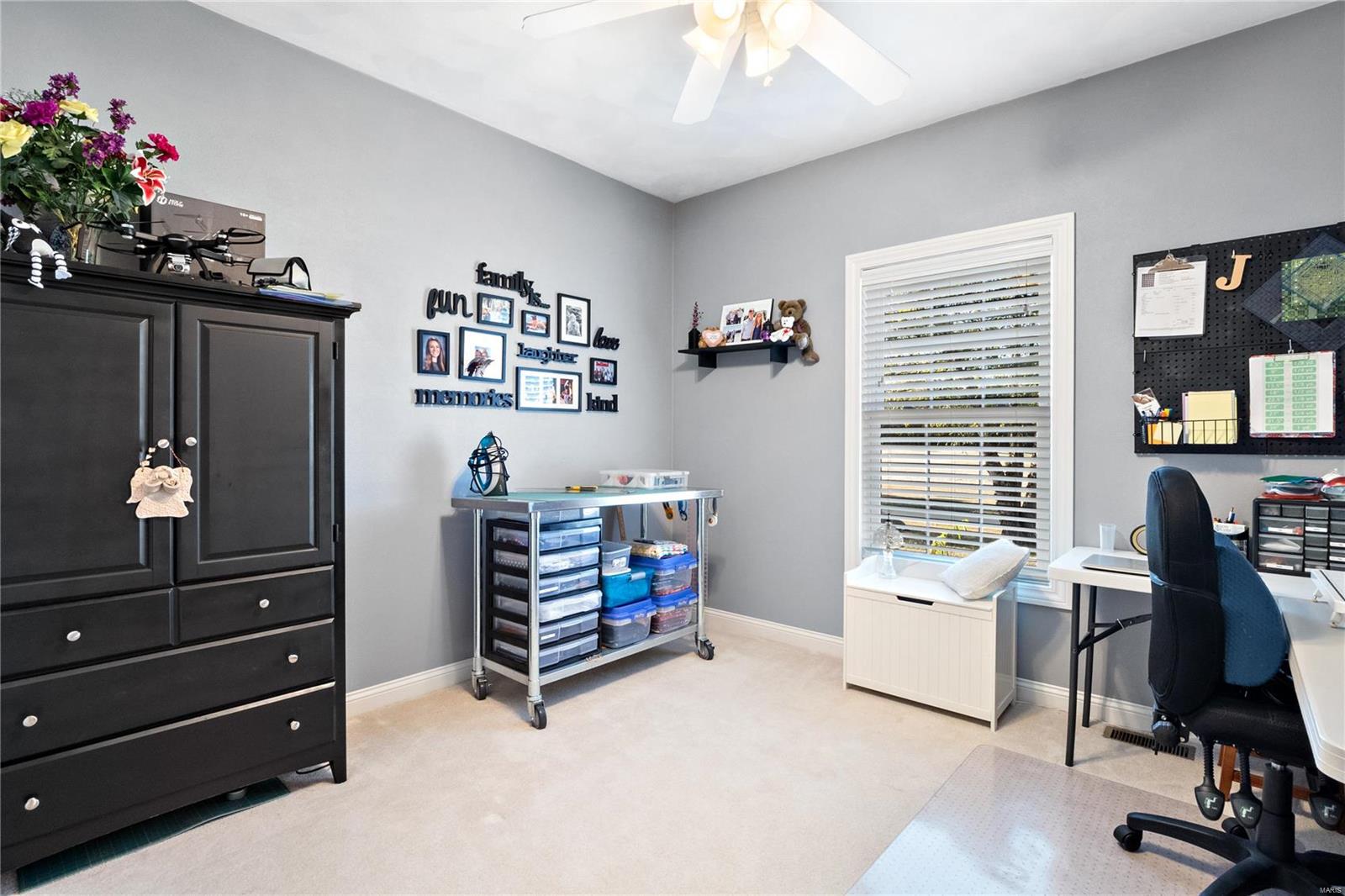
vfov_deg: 73.7
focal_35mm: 16
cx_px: 672
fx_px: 598
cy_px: 448
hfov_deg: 96.7
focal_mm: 8
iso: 640
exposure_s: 1/200
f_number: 9
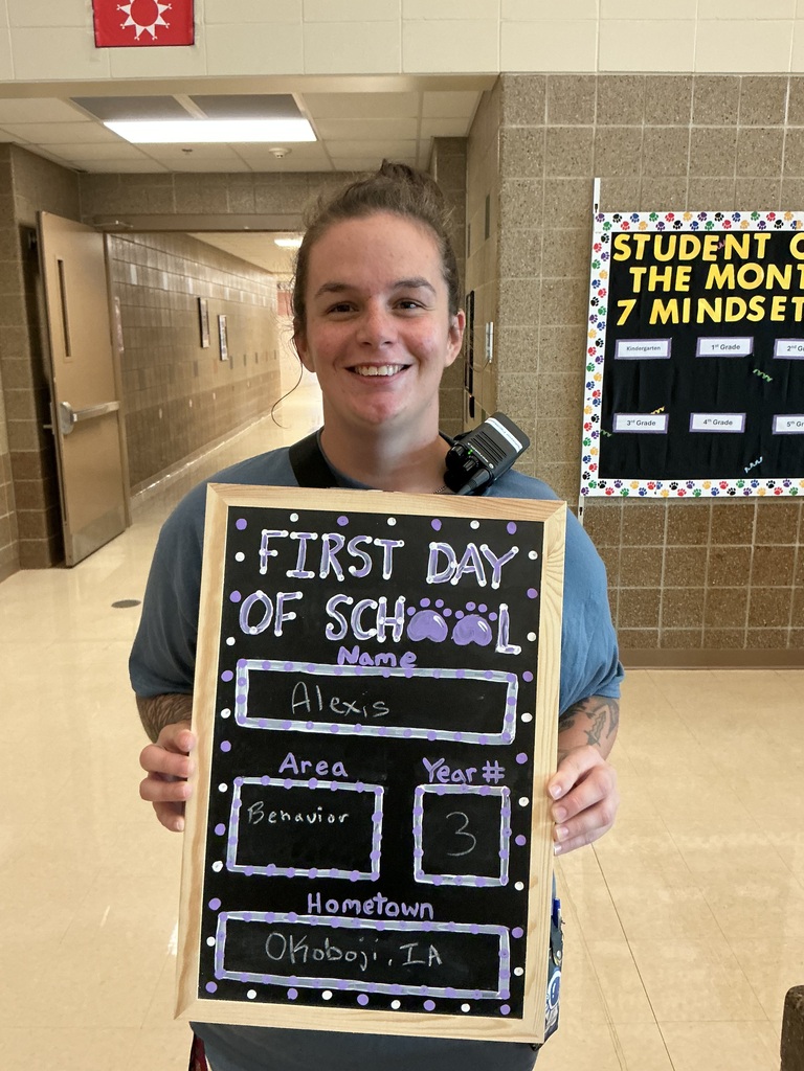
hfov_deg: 48.2
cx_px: 402
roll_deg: -0.5
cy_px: 536
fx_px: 898
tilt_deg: -12.5
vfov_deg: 61.7
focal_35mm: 29
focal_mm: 3
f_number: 1.8
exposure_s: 1/60
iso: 250
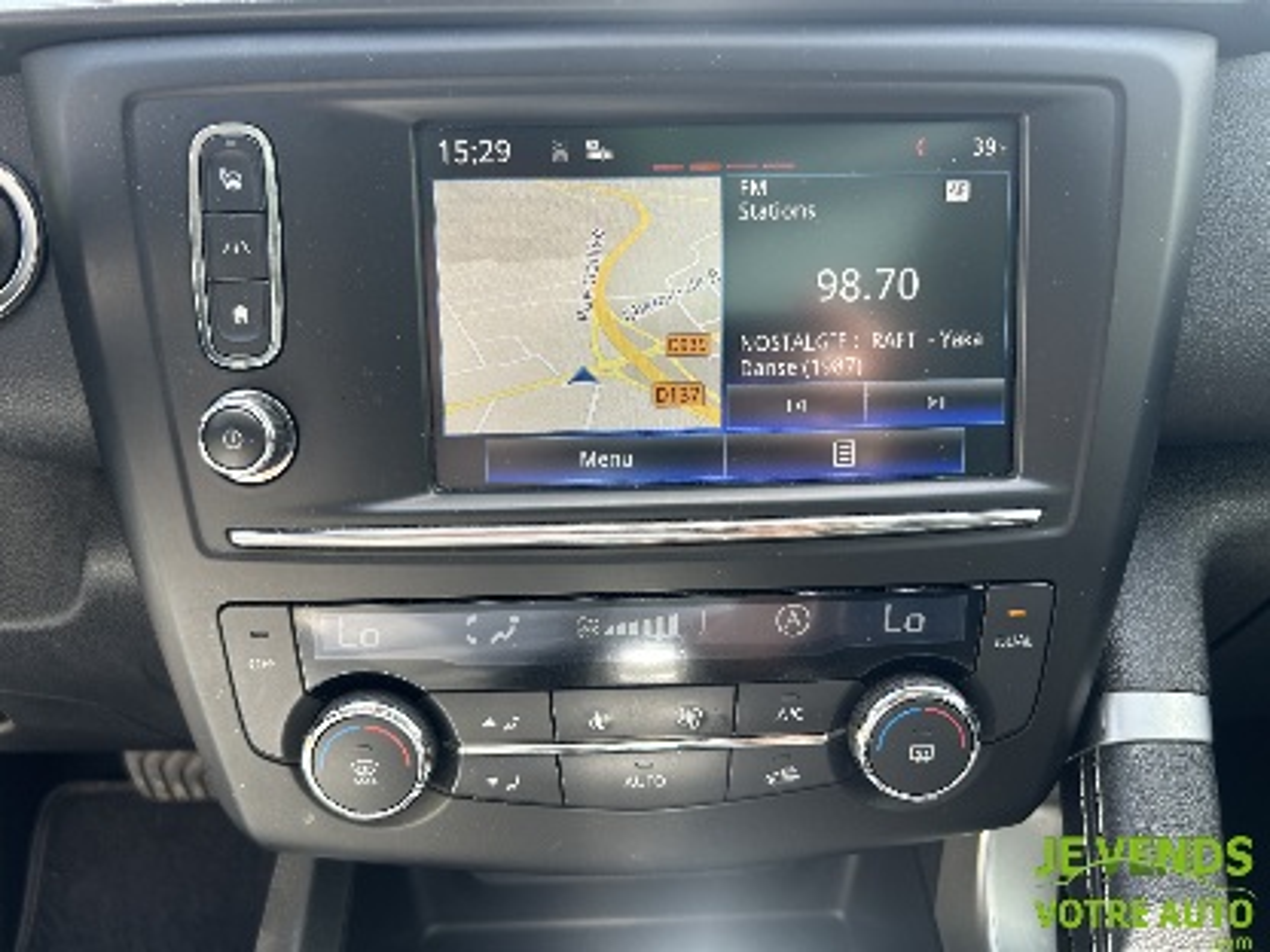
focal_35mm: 26
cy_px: 476
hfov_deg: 67.3
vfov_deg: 53.1
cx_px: 635
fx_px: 954
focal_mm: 5.7
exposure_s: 1/110
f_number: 1.5
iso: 32
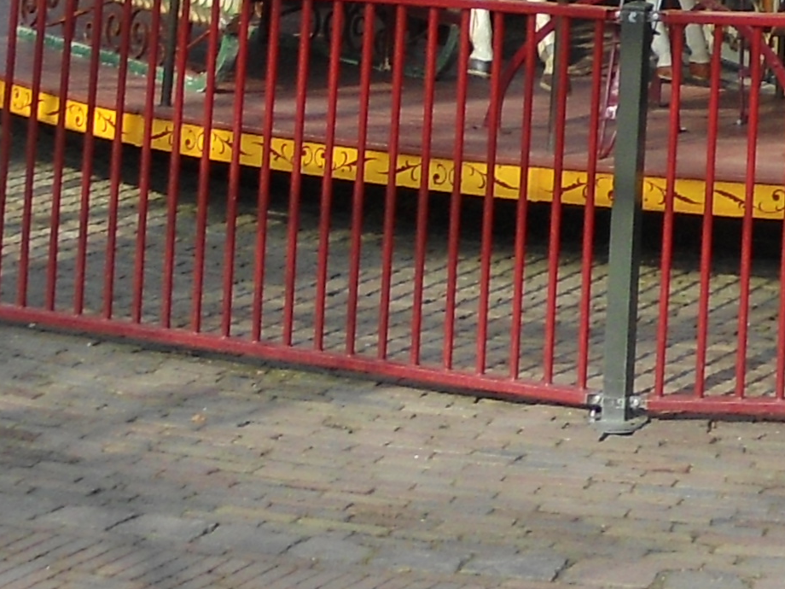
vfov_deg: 11.5
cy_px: -668
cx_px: 1156
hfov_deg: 16.0
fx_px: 2563
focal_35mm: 113
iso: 80
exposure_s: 1/640
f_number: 2.8
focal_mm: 4.7
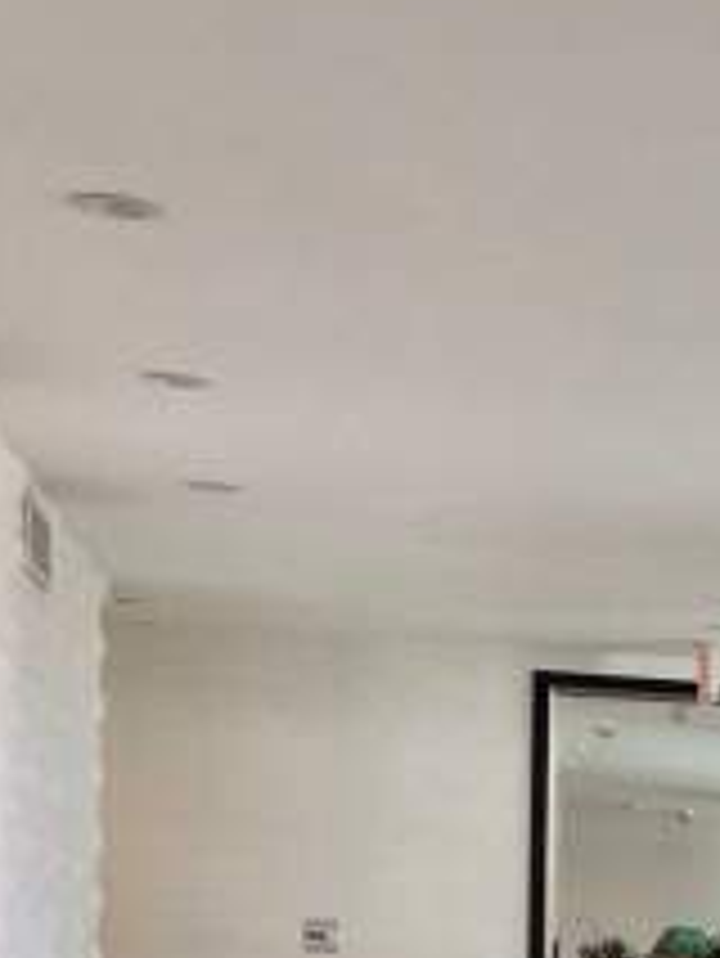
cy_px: 1151
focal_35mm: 105
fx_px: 2909
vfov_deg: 17.8
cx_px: 1557
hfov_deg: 12.1
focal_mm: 4
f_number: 1.8
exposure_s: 1/40
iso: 25
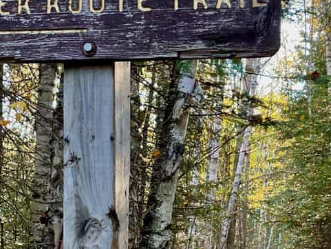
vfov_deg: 27.0
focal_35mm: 54
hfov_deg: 35.5
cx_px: 191
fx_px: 516
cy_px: 134
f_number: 1.6
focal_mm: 4.2
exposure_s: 1/121
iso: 125
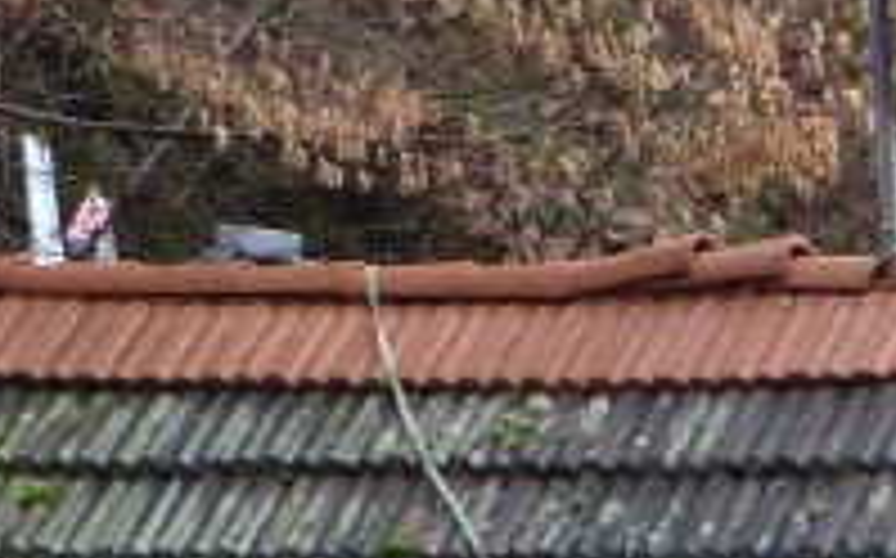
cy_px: 1566
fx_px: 8930
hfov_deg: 5.7
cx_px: 1265
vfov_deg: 3.5
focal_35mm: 366
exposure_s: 1/40
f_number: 4.1
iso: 125
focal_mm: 11
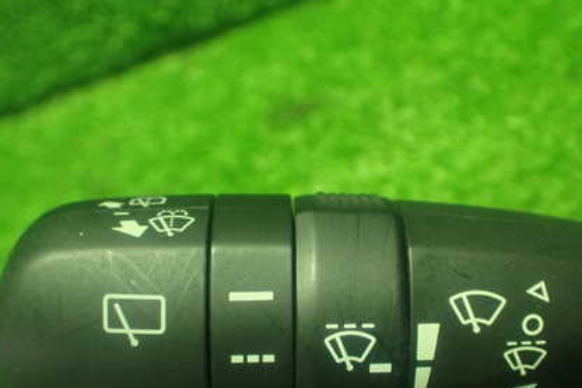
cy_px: 273
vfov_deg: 27.8
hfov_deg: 41.1
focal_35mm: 48
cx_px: 319
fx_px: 776
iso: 800
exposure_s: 1/25
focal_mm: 5.79
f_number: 2.4
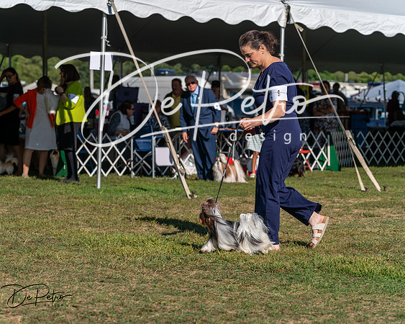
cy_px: 162
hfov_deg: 18.0
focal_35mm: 107
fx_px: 1282
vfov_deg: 14.4
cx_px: 202
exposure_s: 1/1250
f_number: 4.5
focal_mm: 95
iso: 100
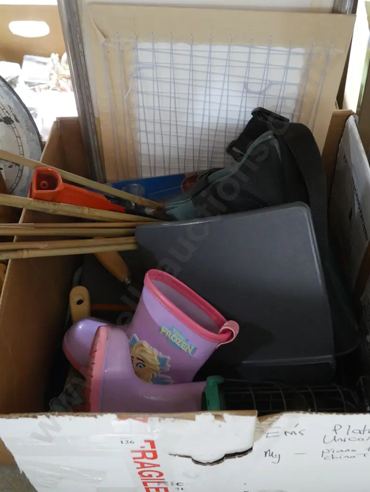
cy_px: 246
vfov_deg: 46.8
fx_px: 570
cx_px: 185
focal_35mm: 40
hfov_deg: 36.0
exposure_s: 1/30
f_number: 4.5
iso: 3200
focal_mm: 20
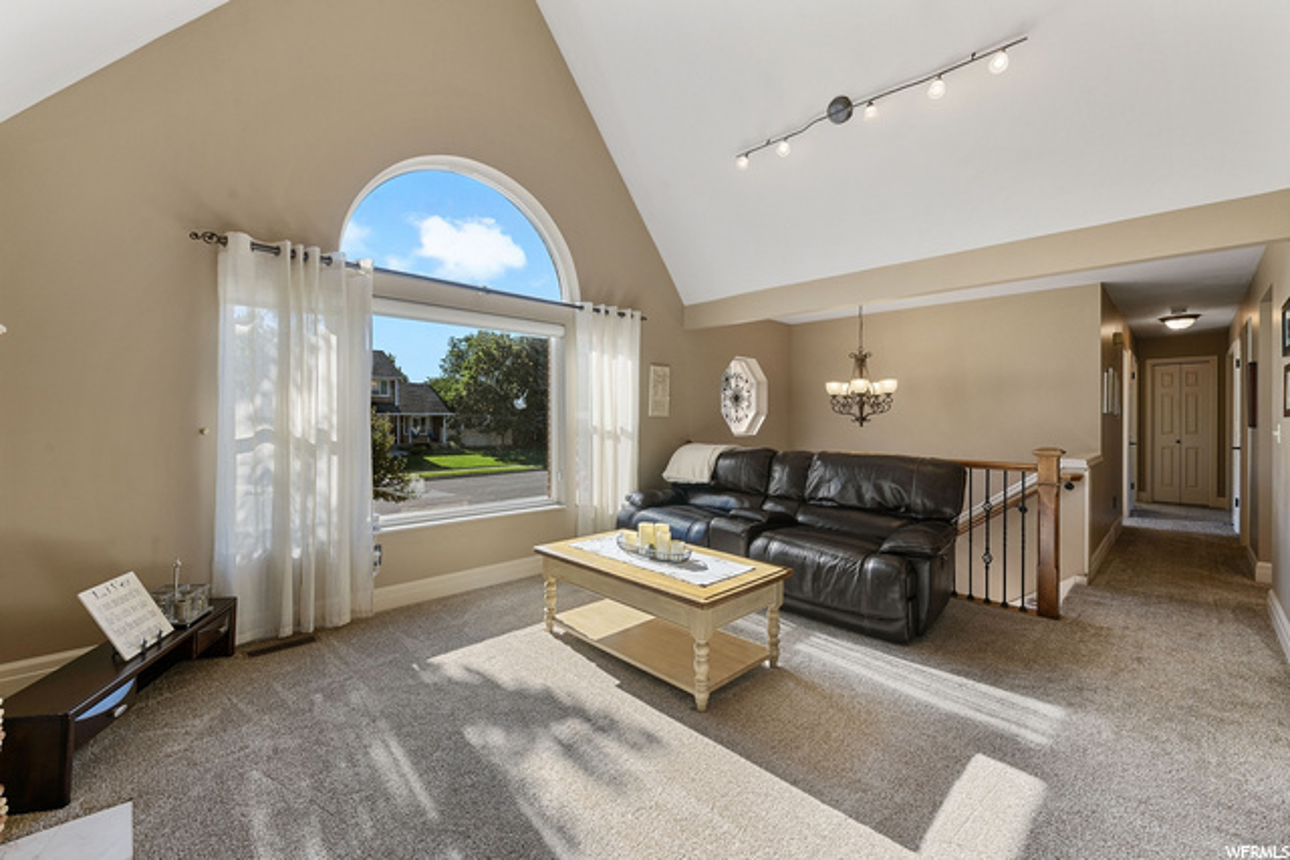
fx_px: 538
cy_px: 430
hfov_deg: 100.4
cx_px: 645
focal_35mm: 15
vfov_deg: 77.4
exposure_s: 1/20
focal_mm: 15
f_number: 9
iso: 200
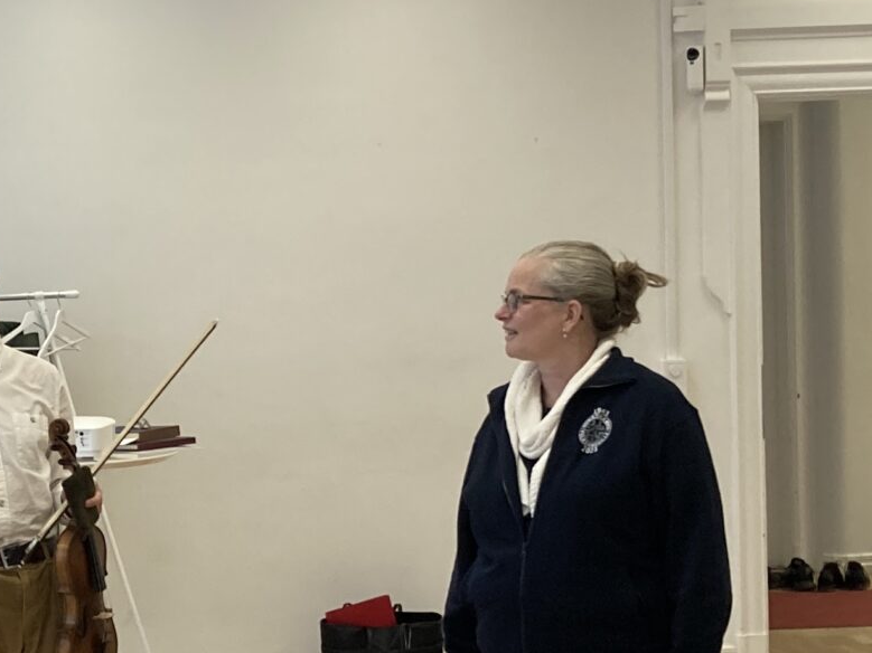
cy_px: 340
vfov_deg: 16.1
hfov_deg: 20.6
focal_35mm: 92
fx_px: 2317
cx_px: 3
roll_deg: +2.5
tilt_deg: -3.6
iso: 80
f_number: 1.8
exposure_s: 1/85
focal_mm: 3.99
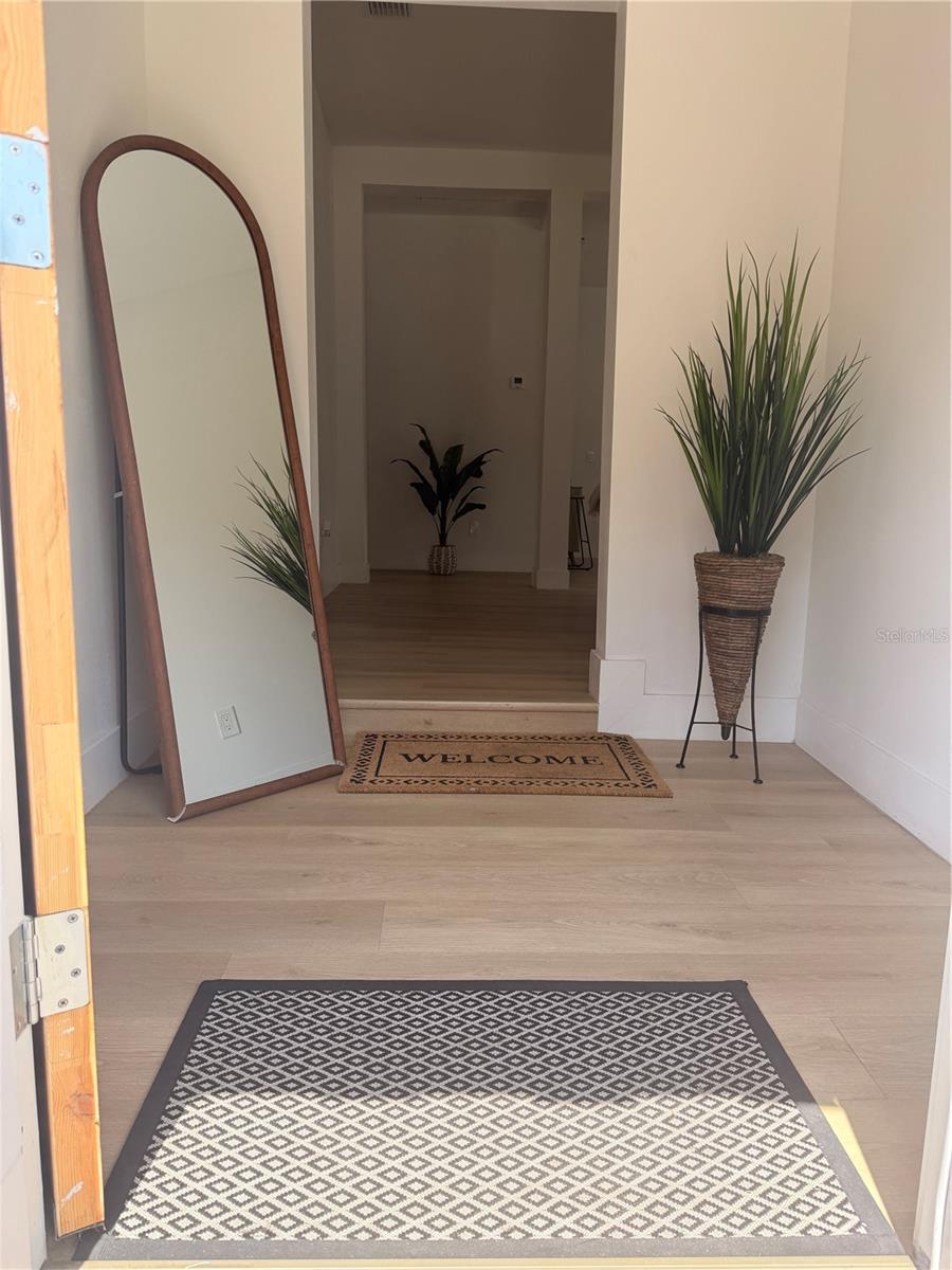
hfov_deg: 56.8
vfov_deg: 71.6
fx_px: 880
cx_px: 476
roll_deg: -0.6
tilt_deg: -9.5
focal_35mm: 24
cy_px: 635
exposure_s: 1/728
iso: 100
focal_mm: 6.76
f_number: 1.78
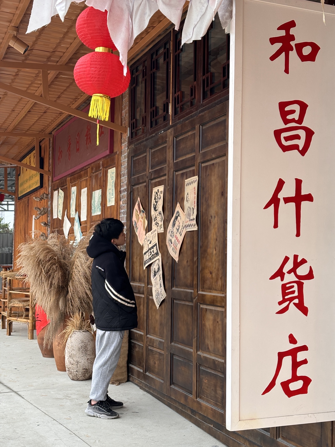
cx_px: 168
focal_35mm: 52
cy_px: 224
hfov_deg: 28.0
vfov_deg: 36.8
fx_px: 671
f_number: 1.6
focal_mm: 5.96
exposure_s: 1/301
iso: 32
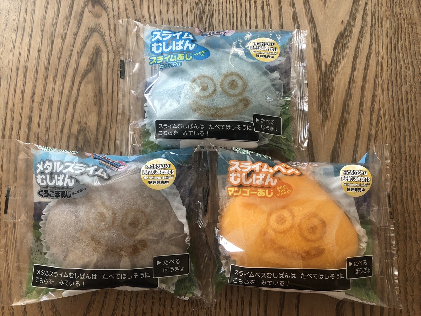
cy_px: 158
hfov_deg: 63.4
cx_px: 210
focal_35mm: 28
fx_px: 341
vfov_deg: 49.7
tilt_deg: -79.1
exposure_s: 1/15
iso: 80
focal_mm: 3.99
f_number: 1.8
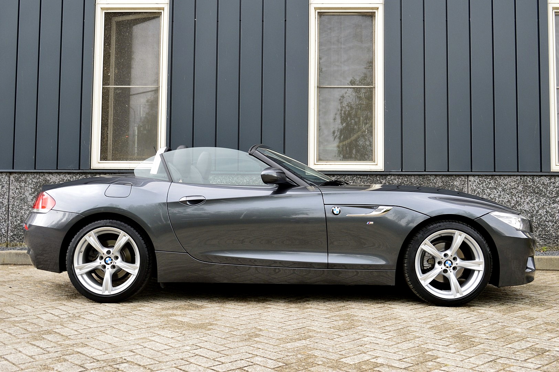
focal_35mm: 39
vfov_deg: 34.2
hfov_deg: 49.6
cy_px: 186
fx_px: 605
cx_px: 280
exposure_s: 1/80
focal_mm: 26
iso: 400
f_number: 8
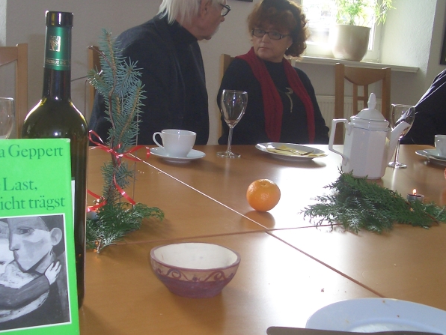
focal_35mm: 47
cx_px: 197
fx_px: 606
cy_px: 201
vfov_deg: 30.8
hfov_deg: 40.4
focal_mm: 5.8
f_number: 2.6
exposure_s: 1/60
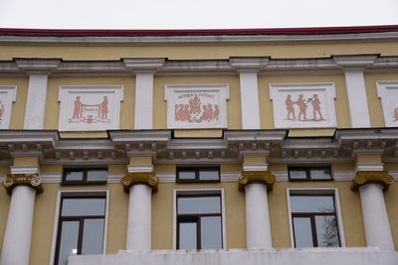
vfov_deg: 19.5
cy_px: 132
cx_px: 199
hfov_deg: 28.8
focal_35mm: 70
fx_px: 774
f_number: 4.5
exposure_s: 1/100
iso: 80
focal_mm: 70
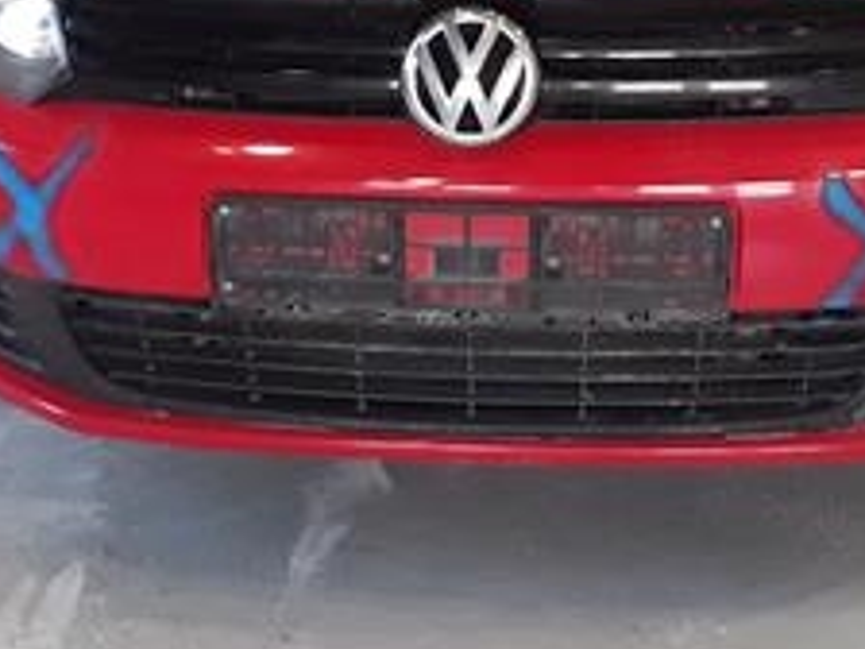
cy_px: 216
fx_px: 1999
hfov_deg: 24.4
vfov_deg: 18.4
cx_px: 479
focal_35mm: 80
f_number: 1.9
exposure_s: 1/33
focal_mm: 2.91
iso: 200
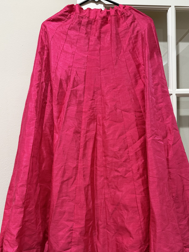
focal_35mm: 29
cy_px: 152
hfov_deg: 48.2
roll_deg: +1.0
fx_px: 211
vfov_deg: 61.1
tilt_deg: -3.1
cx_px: 101
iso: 500
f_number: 1.78
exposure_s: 1/60
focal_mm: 6.76
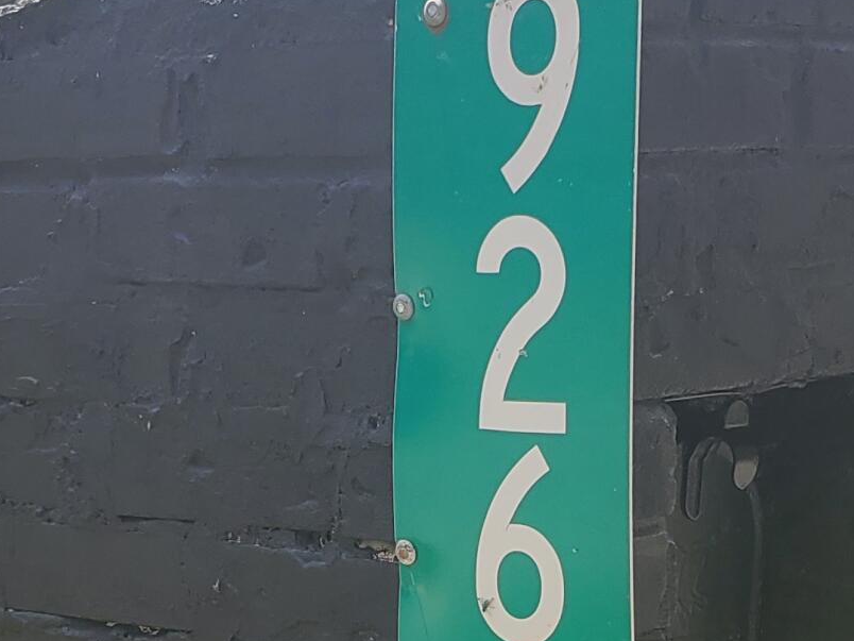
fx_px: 2393
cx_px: 363
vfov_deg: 14.9
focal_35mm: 97
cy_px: 692
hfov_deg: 20.2
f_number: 2.4
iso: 50
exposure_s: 1/509
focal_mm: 4.3
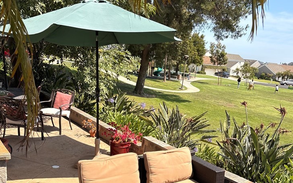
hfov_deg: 50.4
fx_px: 311
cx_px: 148
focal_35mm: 39
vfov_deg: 31.7
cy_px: 151
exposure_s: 1/2012
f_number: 1.6
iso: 50
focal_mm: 5.96
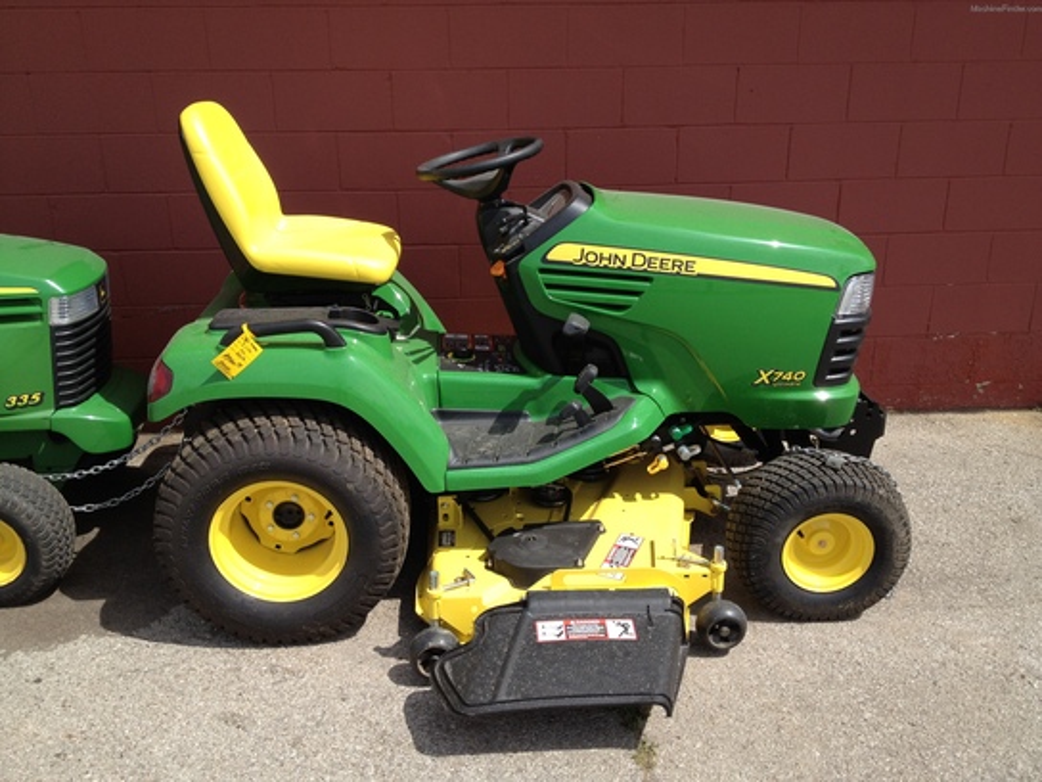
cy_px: 391
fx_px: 1054
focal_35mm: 35
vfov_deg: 40.7
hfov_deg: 52.6
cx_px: 521
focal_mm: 4.28
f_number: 2.4
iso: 64
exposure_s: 1/1227
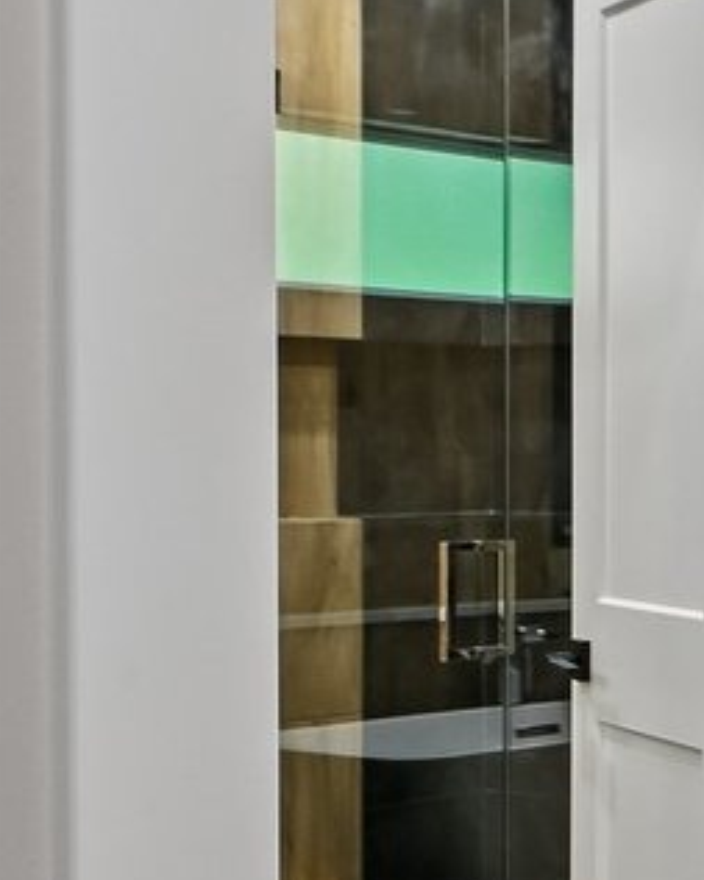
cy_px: 510
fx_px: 2004
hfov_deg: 12.4
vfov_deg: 24.7
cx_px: 1942
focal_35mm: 77
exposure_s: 1/6
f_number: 13
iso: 400
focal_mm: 16
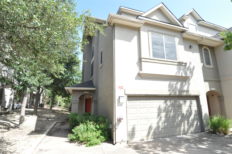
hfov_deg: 90.1
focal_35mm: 18
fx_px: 116
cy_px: 77
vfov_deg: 67.2
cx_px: 116
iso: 2000
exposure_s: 1/1600
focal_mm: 12
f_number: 7.1
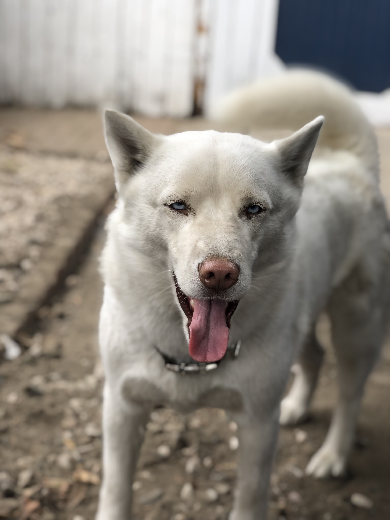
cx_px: 195
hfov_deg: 28.0
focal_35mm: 52
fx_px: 781
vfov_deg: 36.8
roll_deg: -2.9
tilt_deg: -19.2
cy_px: 260
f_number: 2.4
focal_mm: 6
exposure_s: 1/169
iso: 16
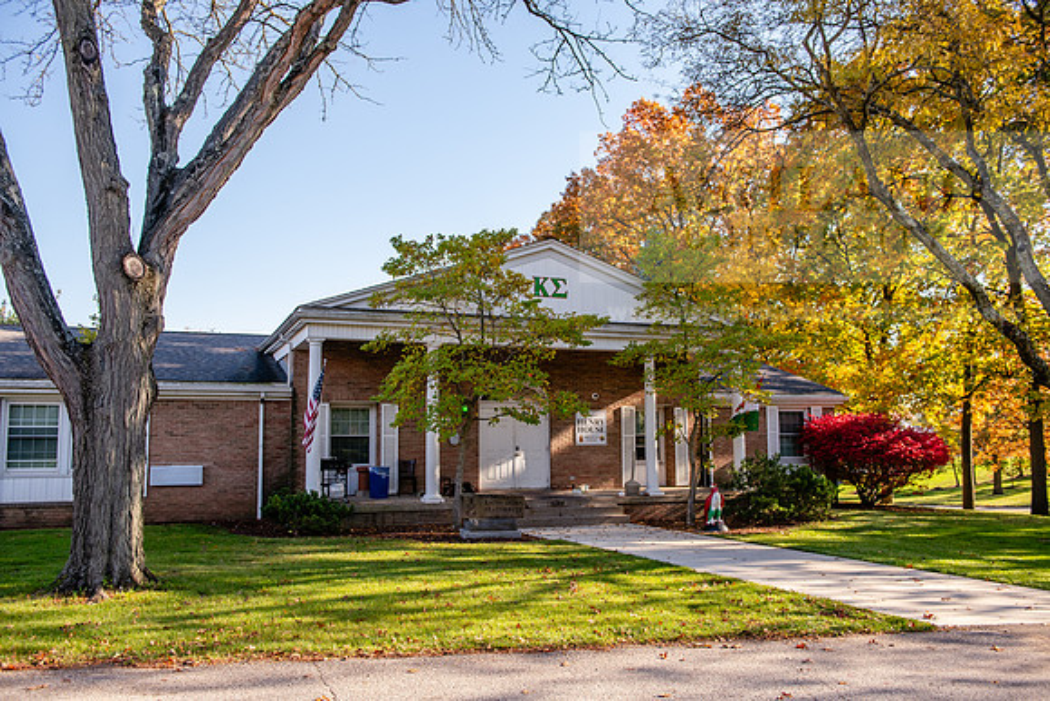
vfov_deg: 42.3
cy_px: 350
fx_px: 904
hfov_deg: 60.3
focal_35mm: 31
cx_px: 525
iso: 200
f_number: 4
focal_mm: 31
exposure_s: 1/400
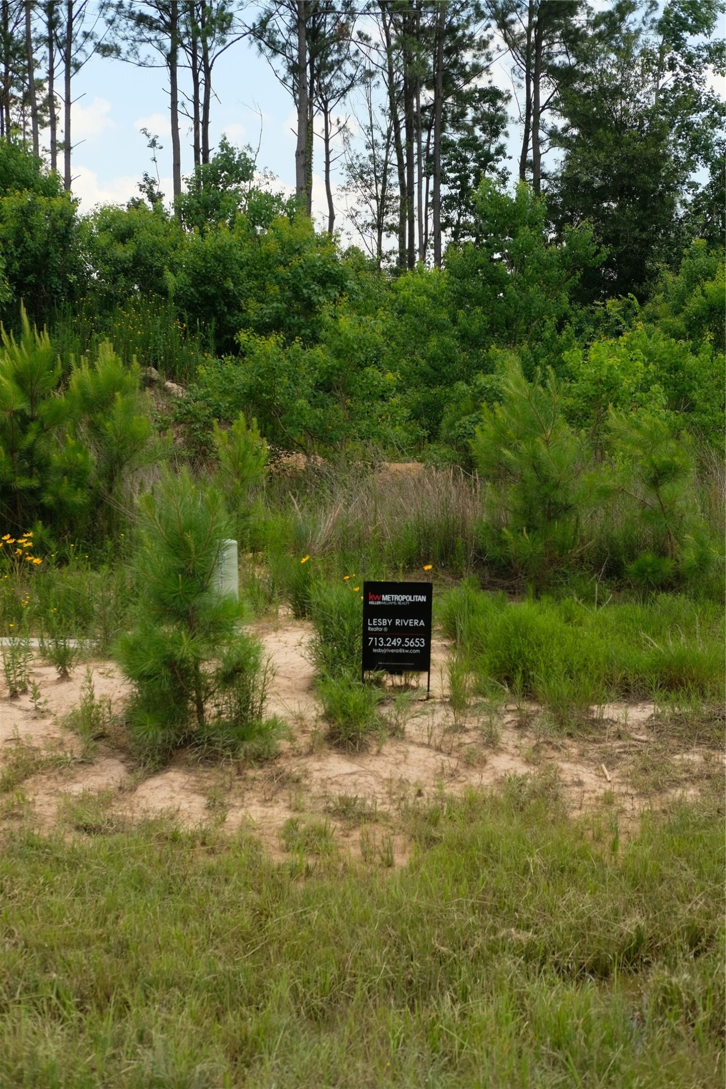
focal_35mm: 53
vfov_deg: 37.5
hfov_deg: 25.5
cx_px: 363
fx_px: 1603
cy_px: 544
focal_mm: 35
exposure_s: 1/800
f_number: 5.6
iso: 400
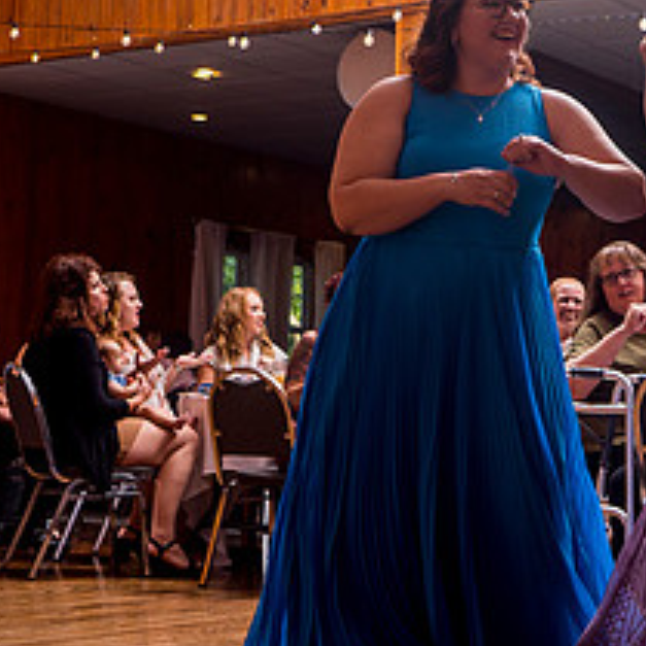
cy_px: 329
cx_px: 424
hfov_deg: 20.8
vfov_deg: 20.9
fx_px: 1752
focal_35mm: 83
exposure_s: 1/125
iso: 200
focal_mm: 28
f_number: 5.6
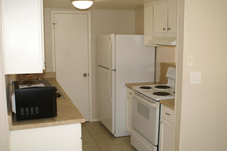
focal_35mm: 39
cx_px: 114
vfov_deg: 34.1
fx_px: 246
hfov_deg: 49.6
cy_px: 76
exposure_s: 1/60
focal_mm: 26
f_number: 4.5
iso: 400
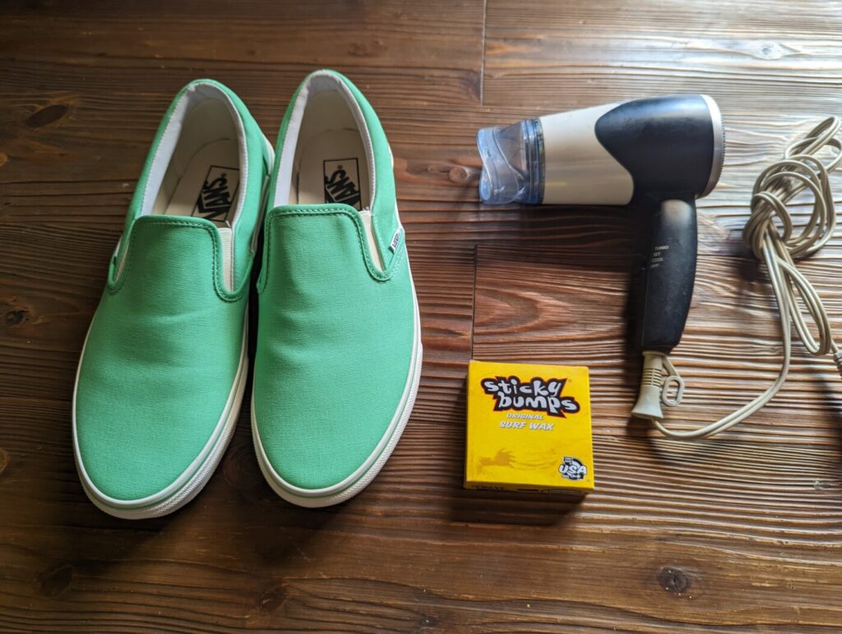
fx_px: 585
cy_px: 317
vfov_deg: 56.9
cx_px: 421
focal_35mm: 24
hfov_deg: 71.5
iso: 265
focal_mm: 6.81
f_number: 1.85
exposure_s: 1/175
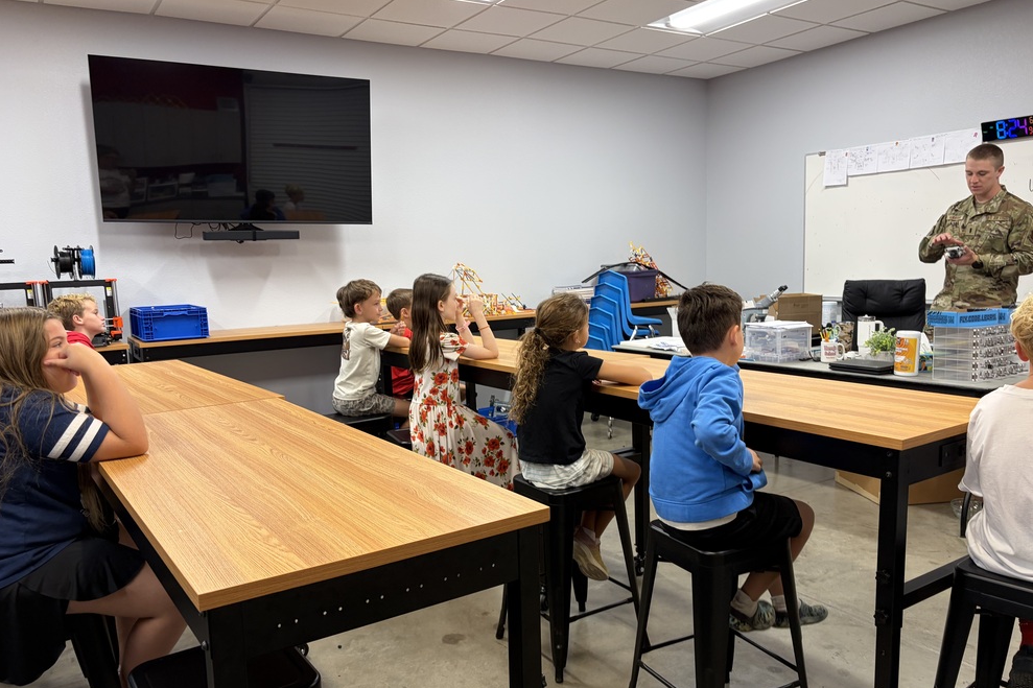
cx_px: 533
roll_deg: +3.1
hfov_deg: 65.5
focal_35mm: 28
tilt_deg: -6.6
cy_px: 383
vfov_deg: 46.3
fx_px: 803
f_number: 1.6
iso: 64
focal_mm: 5.96
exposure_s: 1/60
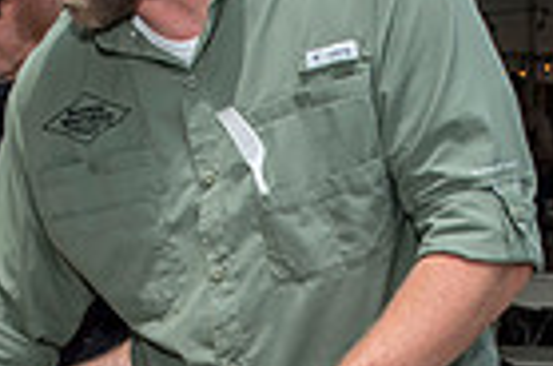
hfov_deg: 18.1
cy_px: 434
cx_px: 318
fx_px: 1732
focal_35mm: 113
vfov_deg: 11.8
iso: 500
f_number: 7.1
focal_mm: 27
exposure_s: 1/640
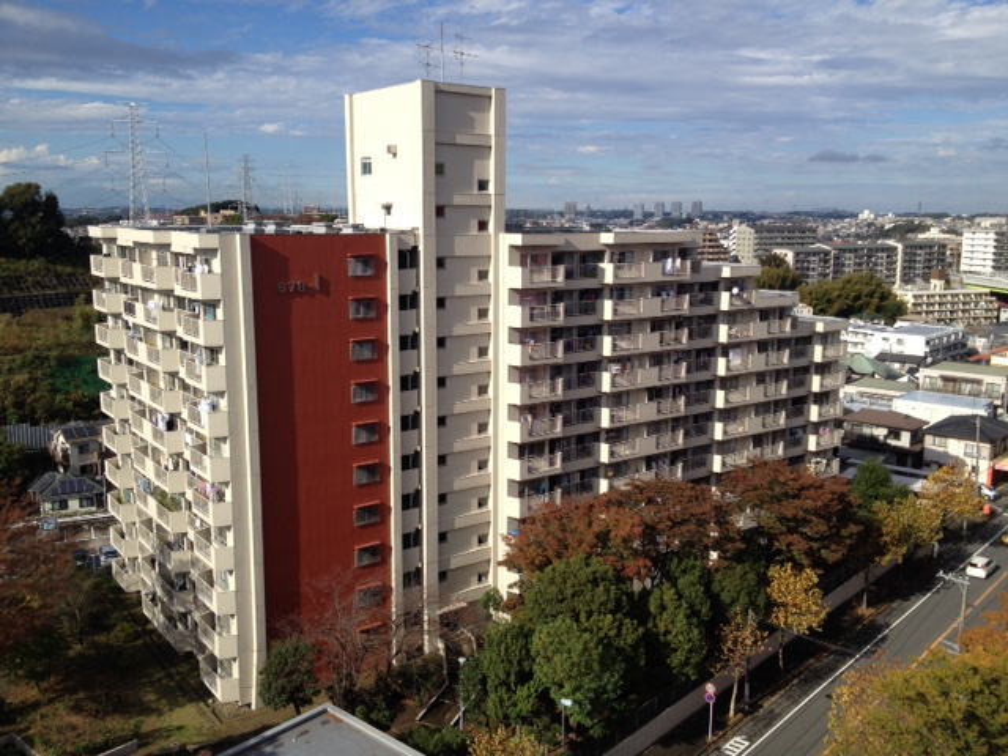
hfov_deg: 52.6
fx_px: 1019
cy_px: 378
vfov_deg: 40.7
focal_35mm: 35
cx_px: 504
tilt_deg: -8.3
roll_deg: -2.1
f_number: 2.4
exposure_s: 1/2045
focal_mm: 4.28
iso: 50
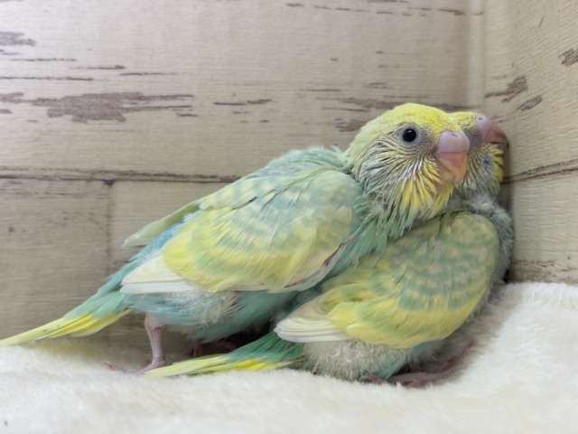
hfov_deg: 36.8
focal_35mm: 52
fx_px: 868
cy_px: 217
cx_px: 289
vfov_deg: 28.0
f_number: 1.6
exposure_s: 1/50
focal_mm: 5.96
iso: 64
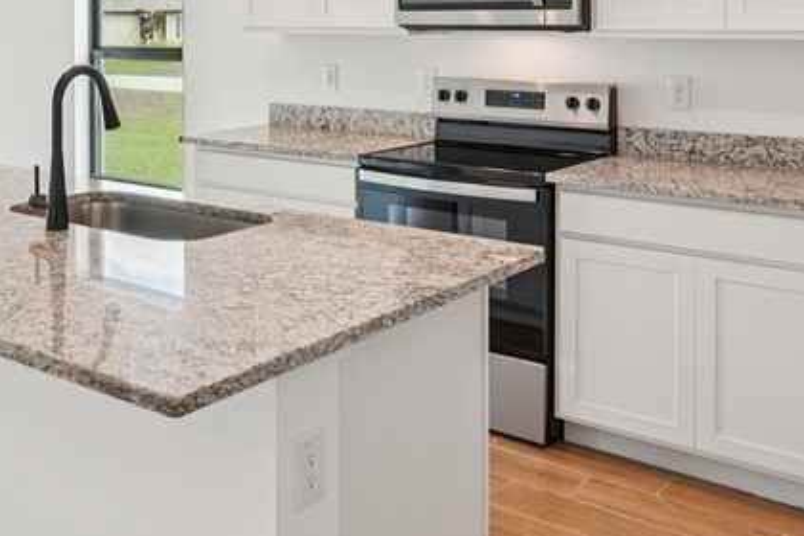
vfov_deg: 27.9
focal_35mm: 45
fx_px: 1011
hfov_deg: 42.7
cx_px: 257
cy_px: 2
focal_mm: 17.5
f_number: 8
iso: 400
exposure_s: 1/50
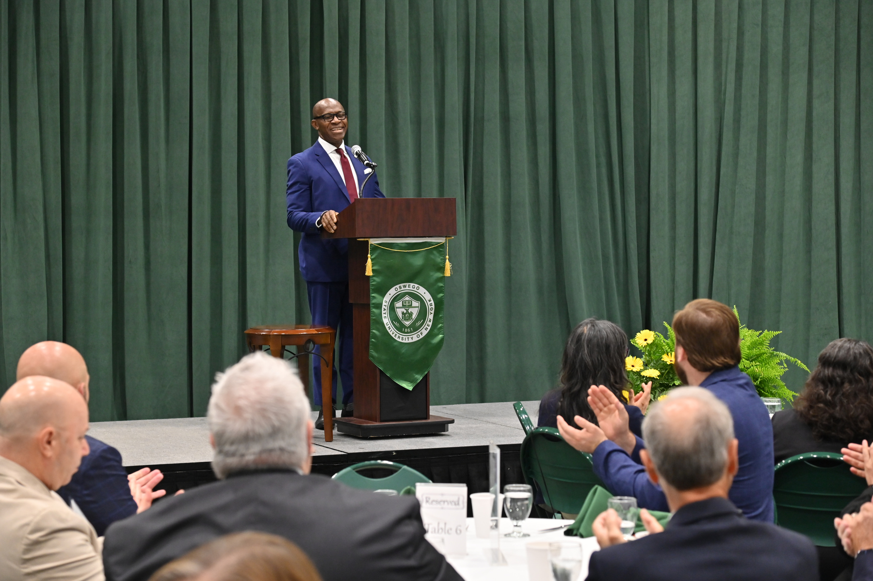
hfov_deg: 26.0
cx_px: 436
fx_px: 1890
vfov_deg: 17.5
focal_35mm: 78
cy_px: 290
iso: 2000
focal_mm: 78
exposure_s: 1/200
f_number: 5
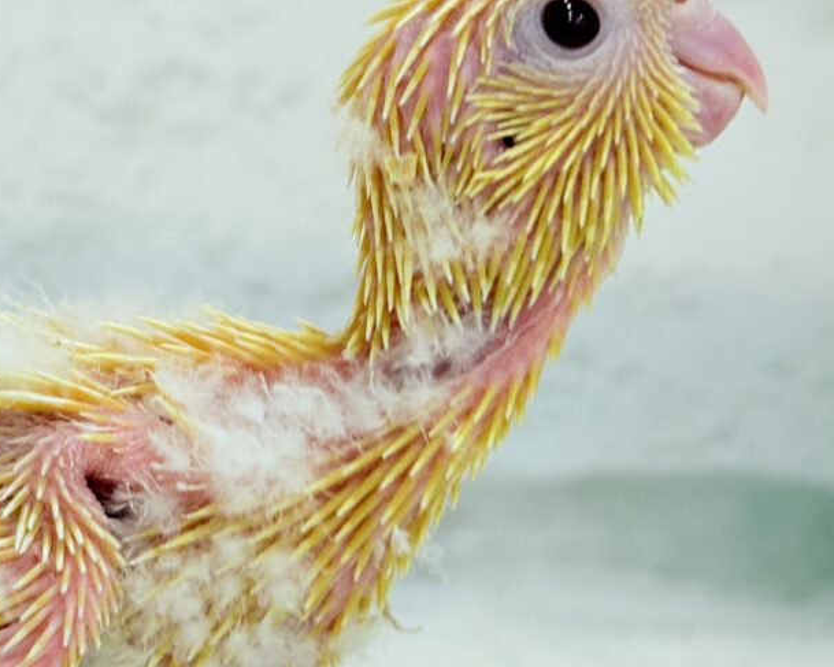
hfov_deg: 19.0
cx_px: 155
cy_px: 242
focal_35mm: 100
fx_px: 2468
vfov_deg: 15.4
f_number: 1.6
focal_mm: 5.96
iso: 64
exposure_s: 1/100
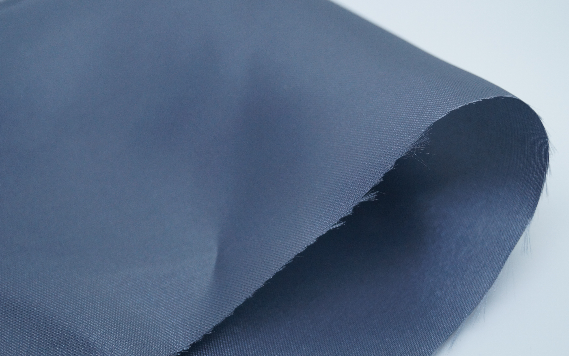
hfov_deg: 24.5
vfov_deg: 15.5
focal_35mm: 85
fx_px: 1311
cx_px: 285
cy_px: 183
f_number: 5.6
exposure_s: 1/125
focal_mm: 55
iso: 800
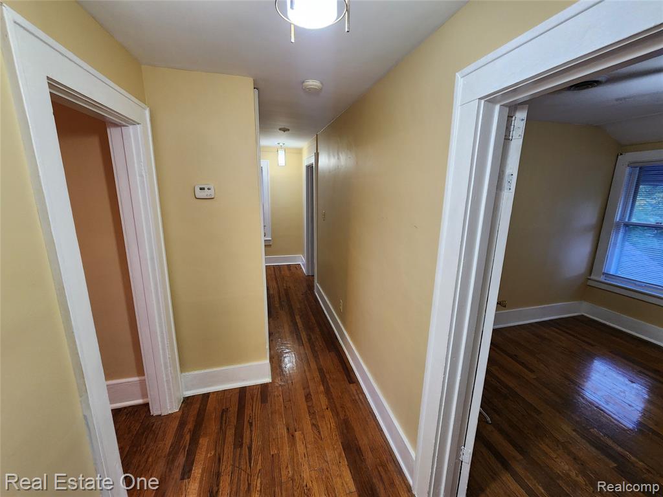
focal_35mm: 13
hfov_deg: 106.2
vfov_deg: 89.9
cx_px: 332
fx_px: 249
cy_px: 248
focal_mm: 2.2
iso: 200
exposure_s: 1/60
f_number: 2.2
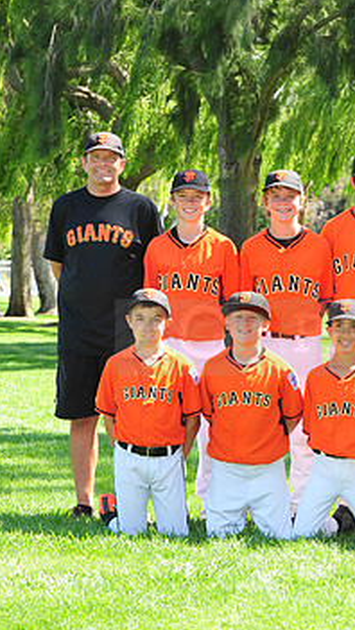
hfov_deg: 8.7
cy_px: 322
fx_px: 2309
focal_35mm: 138
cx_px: 416
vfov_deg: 15.6
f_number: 7.1
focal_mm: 80
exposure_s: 1/160
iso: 200
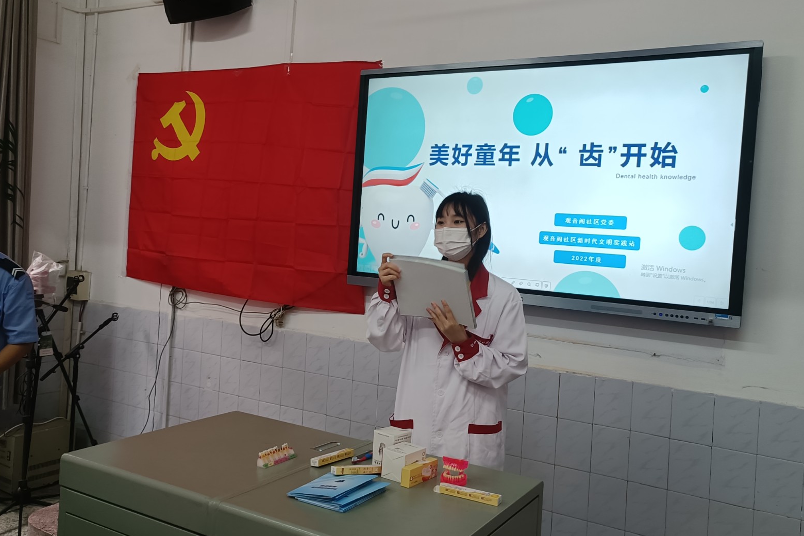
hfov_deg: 58.7
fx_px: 715
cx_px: 405
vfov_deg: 41.1
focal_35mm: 32
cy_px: 258
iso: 323
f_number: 1.9
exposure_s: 1/50
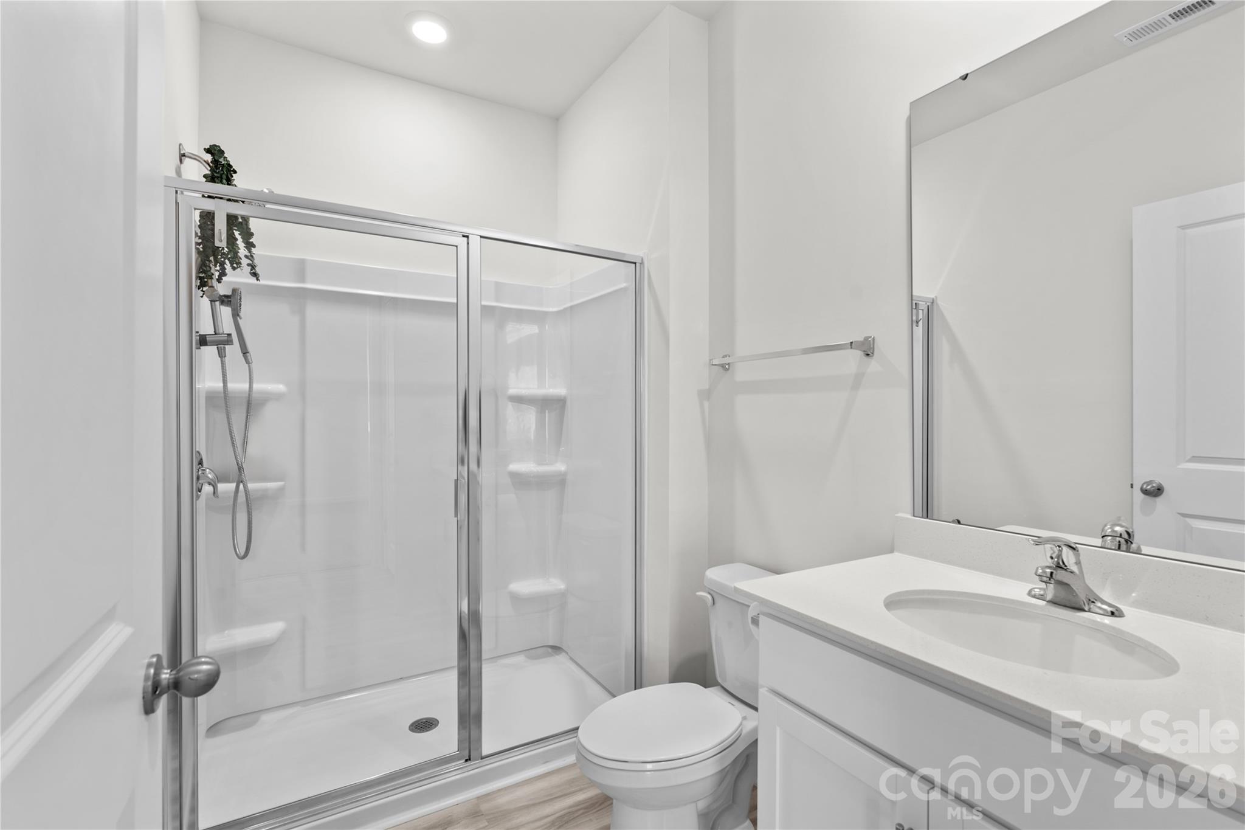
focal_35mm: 16
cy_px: 415
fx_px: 553
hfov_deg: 96.7
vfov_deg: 73.7
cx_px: 622
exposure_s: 1/2
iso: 100
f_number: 8
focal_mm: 16
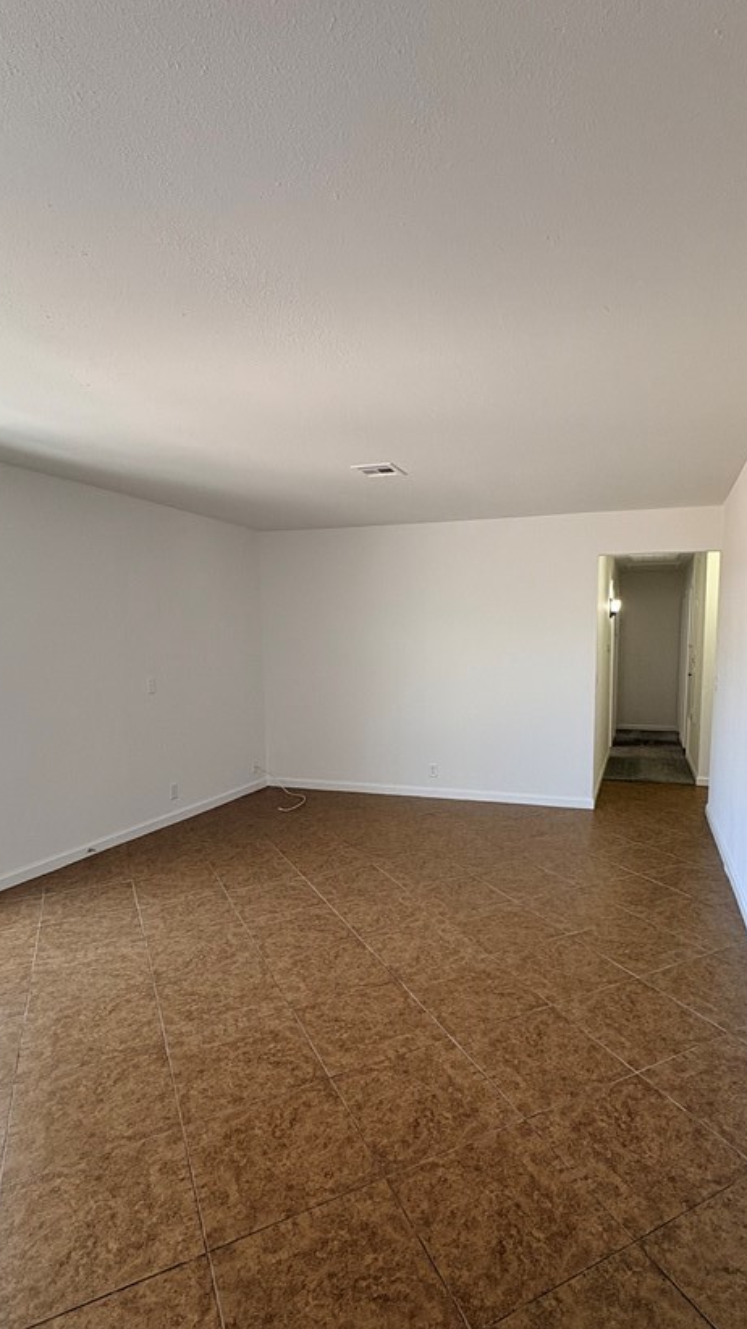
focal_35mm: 19
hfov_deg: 57.9
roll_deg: +0.2
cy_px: 718
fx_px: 669
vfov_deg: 89.4
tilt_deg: -6.2
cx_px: 441
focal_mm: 2.22
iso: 160
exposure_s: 1/60
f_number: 2.2
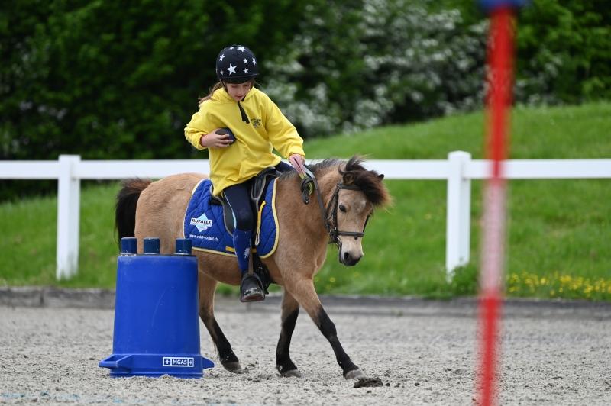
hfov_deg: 5.2
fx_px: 6783
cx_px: 306
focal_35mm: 400
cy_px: 203
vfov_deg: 3.4
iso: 560
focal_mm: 400
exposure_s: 1/1250
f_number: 5.6
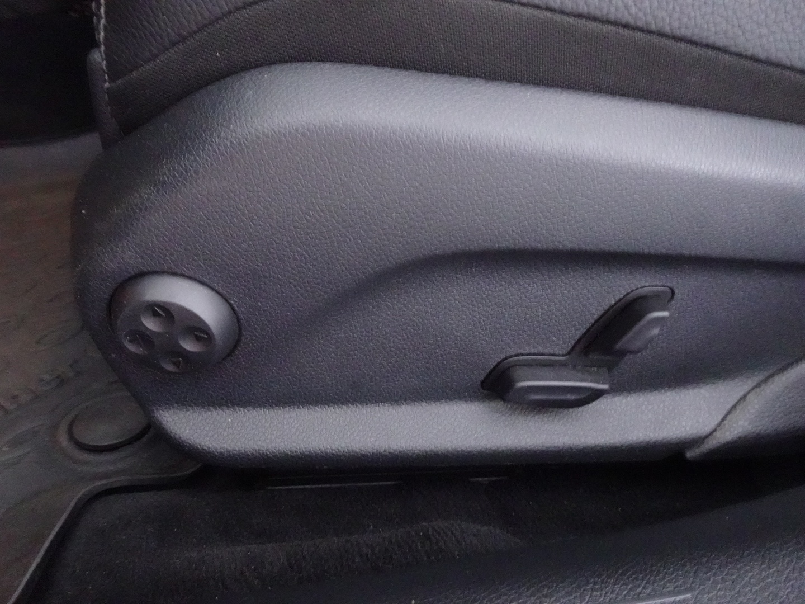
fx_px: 558
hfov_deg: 71.6
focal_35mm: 24
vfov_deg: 56.8
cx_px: 402
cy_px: 302
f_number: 3.5
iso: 2000
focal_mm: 4.25
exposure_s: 1/8
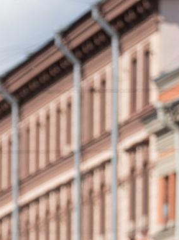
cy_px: 423
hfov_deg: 2.6
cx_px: -13
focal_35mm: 571
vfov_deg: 3.5
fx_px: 3941
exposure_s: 1/8000
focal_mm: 55
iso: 100
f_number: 1.8
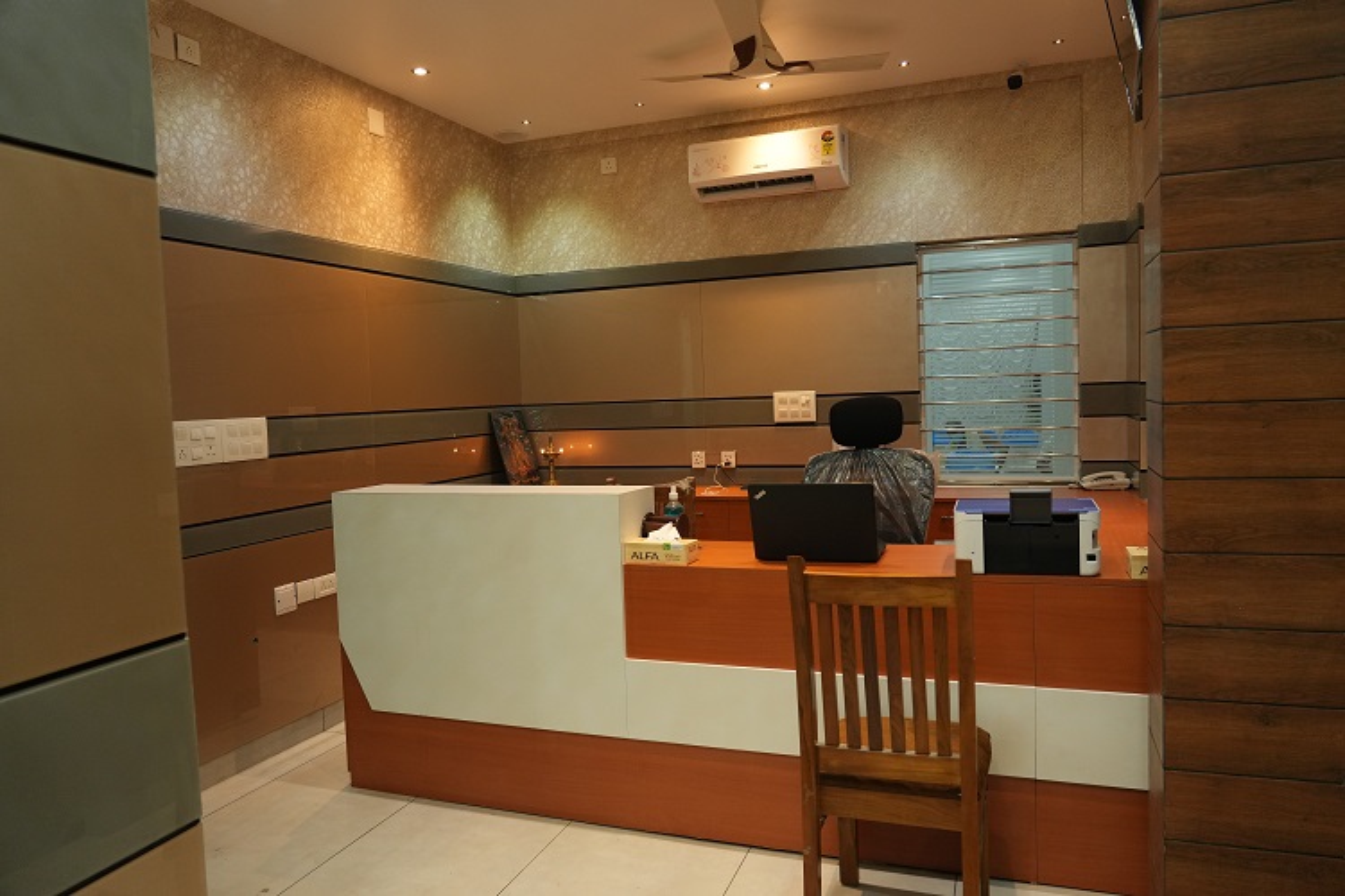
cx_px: 672
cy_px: 448
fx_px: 897
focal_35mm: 24
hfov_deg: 73.7
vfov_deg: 53.1
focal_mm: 24
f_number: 4
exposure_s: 1/100
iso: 2000
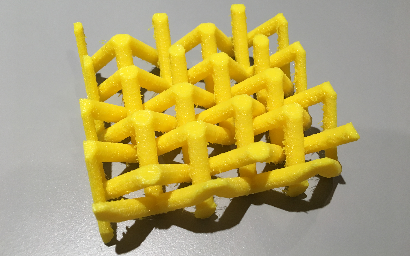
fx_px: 346
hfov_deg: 61.2
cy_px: 114
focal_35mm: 31
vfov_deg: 40.5
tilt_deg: -51.0
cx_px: 204
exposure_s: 1/30
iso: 25
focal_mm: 4.15
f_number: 2.2
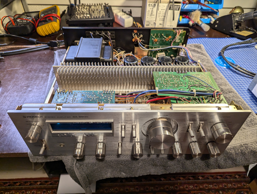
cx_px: 128
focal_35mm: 24
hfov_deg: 71.5
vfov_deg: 56.9
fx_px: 178
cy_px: 97
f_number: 1.85
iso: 87
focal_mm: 6.81
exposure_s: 1/50
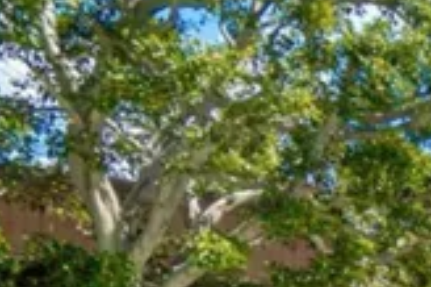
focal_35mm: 77
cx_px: 1016
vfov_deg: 14.7
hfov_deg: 15.4
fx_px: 921
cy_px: 566
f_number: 7.1
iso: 100
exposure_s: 1/400
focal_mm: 10
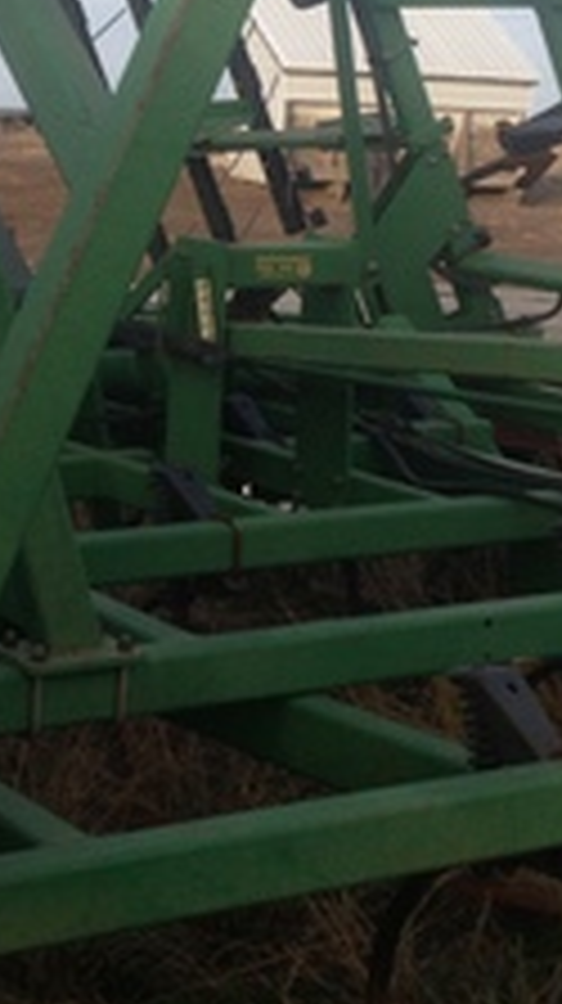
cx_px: 72
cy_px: 153
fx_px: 2470
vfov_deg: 22.5
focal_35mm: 93
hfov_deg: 12.9
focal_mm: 4.28
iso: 64
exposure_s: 1/581
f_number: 2.4
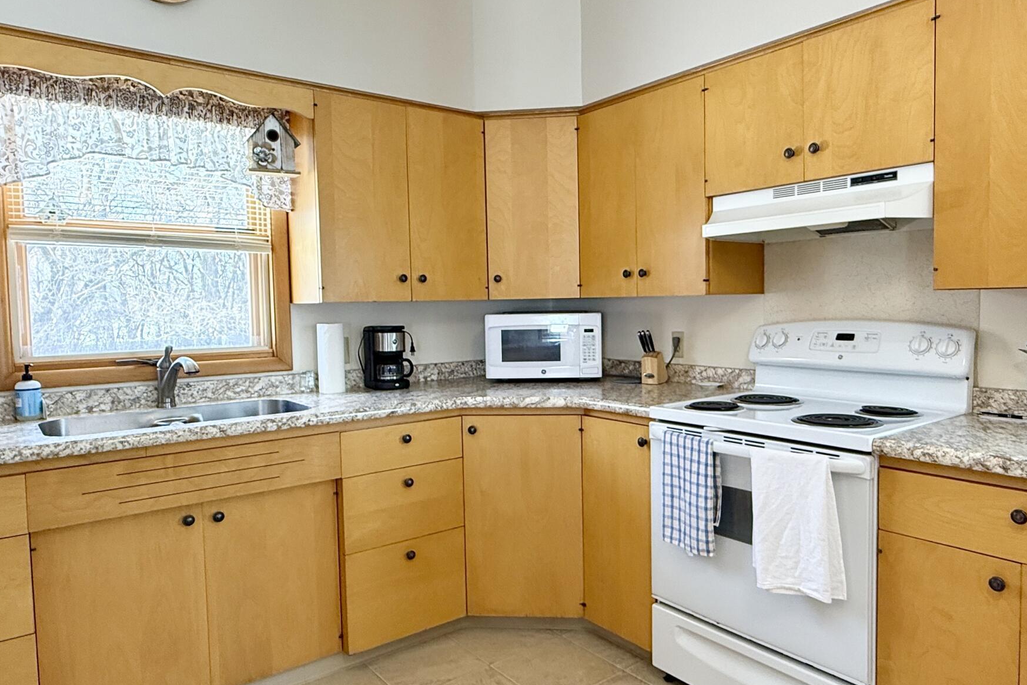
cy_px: 344
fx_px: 713
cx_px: 567
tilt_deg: -3.7
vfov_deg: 51.3
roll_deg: +0.6
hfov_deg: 71.3
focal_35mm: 25
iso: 160
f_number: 2.2
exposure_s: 1/120
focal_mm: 2.22
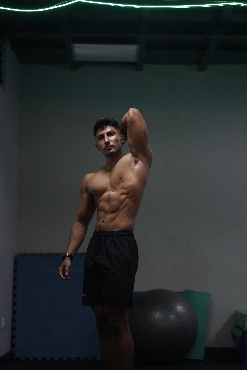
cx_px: 124
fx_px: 875
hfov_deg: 16.1
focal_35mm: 85
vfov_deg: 23.9
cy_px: 185
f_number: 1.8
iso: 2500
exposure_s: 1/250
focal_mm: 85
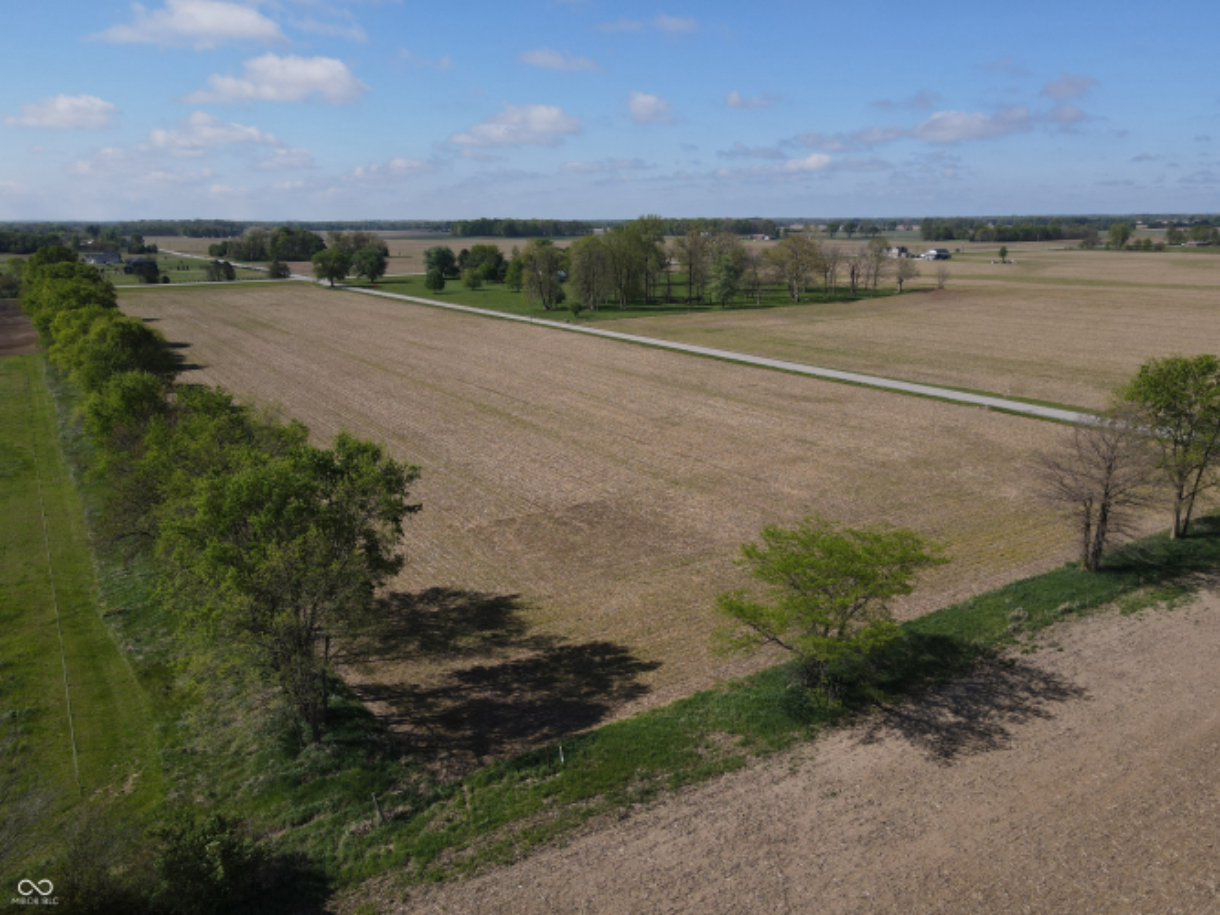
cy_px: 458
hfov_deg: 71.6
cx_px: 610
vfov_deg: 56.8
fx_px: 846
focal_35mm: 24
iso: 100
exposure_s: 1/1000
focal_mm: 4.5
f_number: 2.8
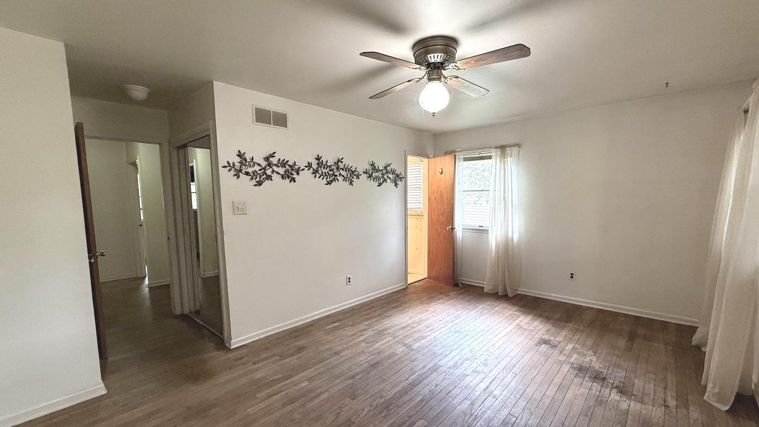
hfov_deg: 99.4
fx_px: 322
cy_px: 230
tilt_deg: -4.8
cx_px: 384
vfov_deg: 67.0
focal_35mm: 16
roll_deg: +0.9
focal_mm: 2.22
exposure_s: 1/60
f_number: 2.2
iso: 320
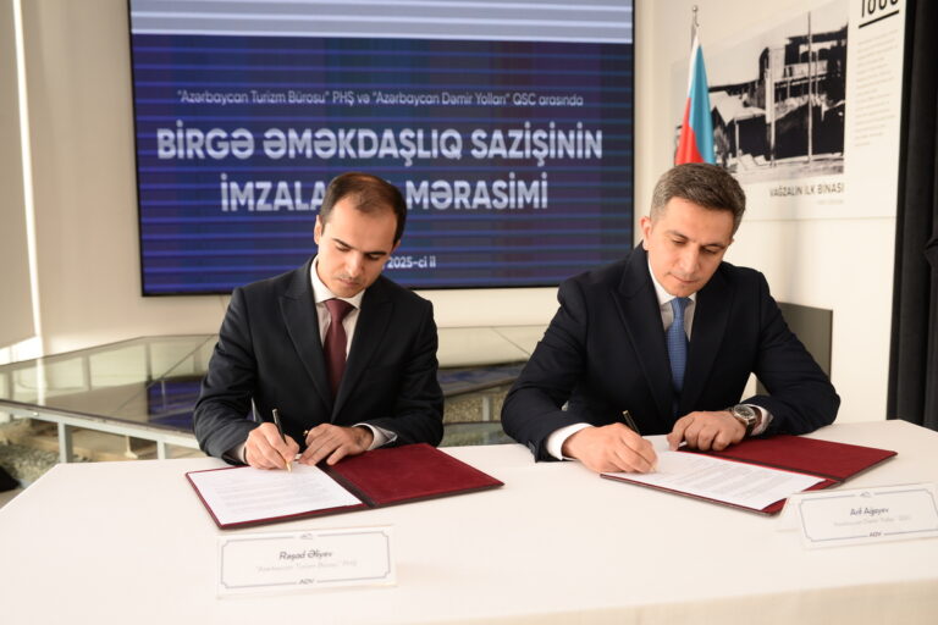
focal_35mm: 32
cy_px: 312
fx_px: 834
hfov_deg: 58.7
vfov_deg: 41.1
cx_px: 469
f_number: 5
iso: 500
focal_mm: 32
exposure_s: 1/160
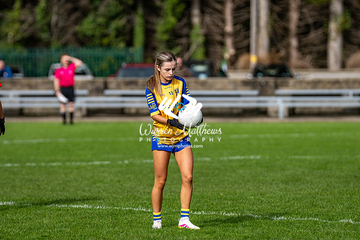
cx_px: 180
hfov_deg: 6.5
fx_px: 3148
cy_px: 120
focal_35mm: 315
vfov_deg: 4.4
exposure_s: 1/3200
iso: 160
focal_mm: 210
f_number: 2.8
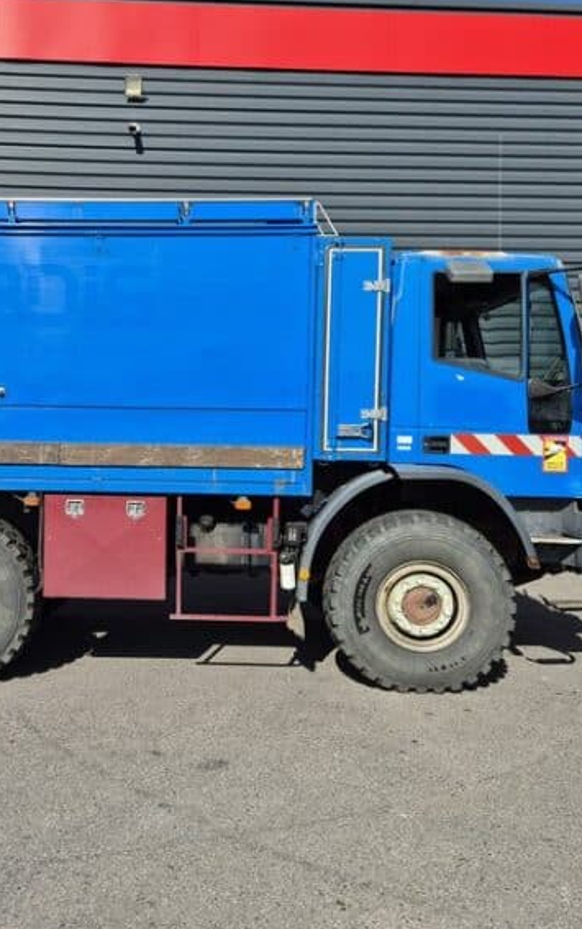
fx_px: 836
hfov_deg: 37.8
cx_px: 175
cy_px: 462
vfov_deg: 58.1
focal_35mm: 33
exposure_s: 1/2104
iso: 25
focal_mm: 5.4
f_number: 1.8
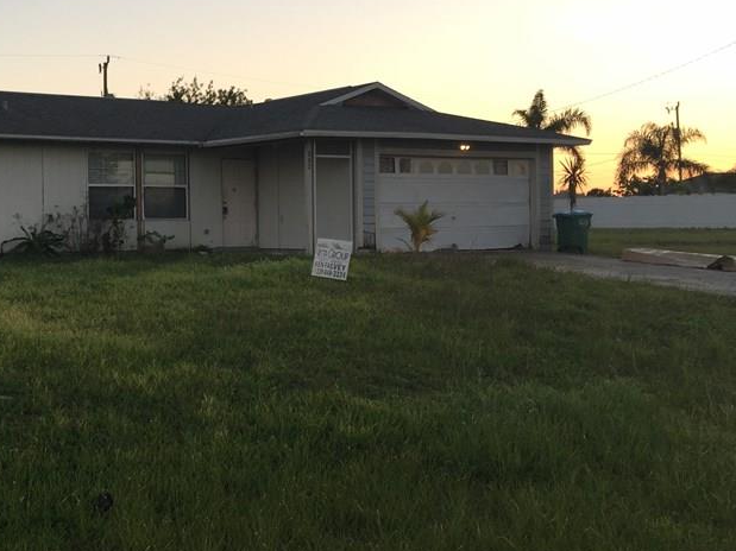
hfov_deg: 38.1
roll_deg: -0.1
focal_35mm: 48
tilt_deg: -0.4
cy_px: 253
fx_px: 1020
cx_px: 137
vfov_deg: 30.2
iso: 32
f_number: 2.2
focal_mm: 4.15
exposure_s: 1/144
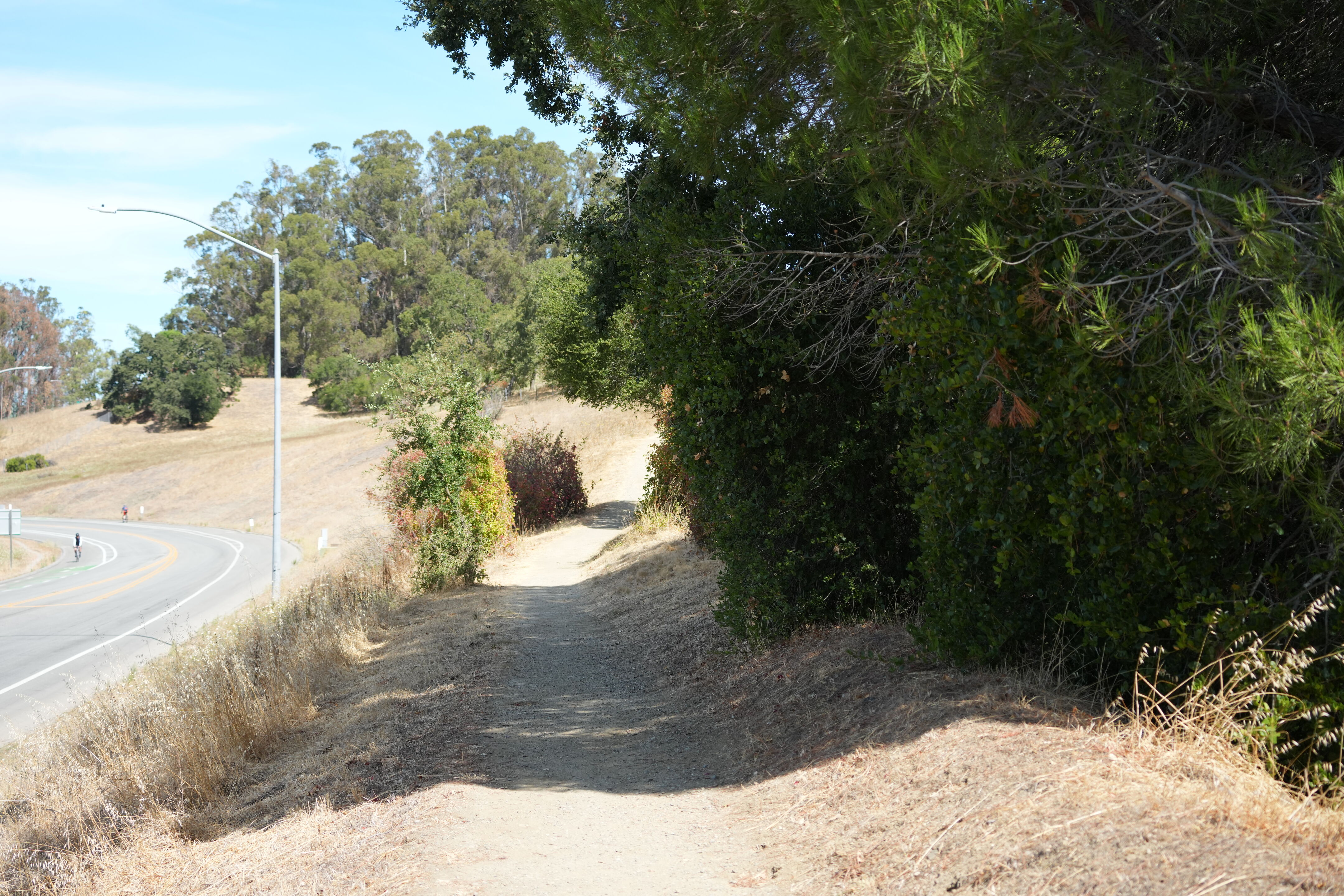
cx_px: 672
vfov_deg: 27.0
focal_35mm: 50
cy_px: 448
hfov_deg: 39.6
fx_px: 1867
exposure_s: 1/1250
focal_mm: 50
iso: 500
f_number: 4.5
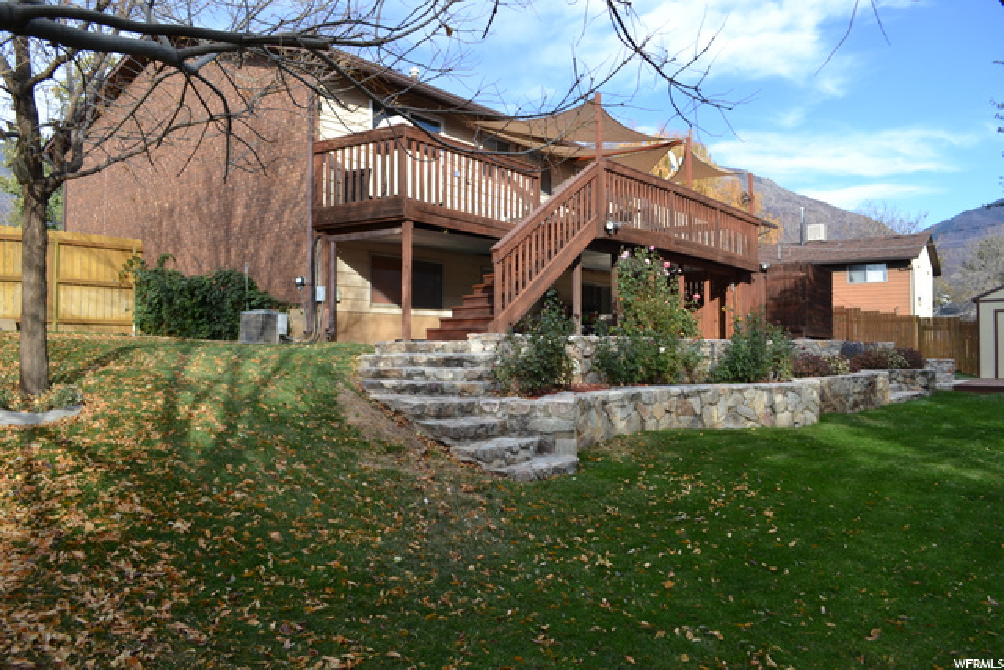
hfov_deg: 67.4
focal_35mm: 27
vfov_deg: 48.0
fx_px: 753
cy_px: 335
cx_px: 502
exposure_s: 1/160
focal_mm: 18
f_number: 6.3
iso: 100
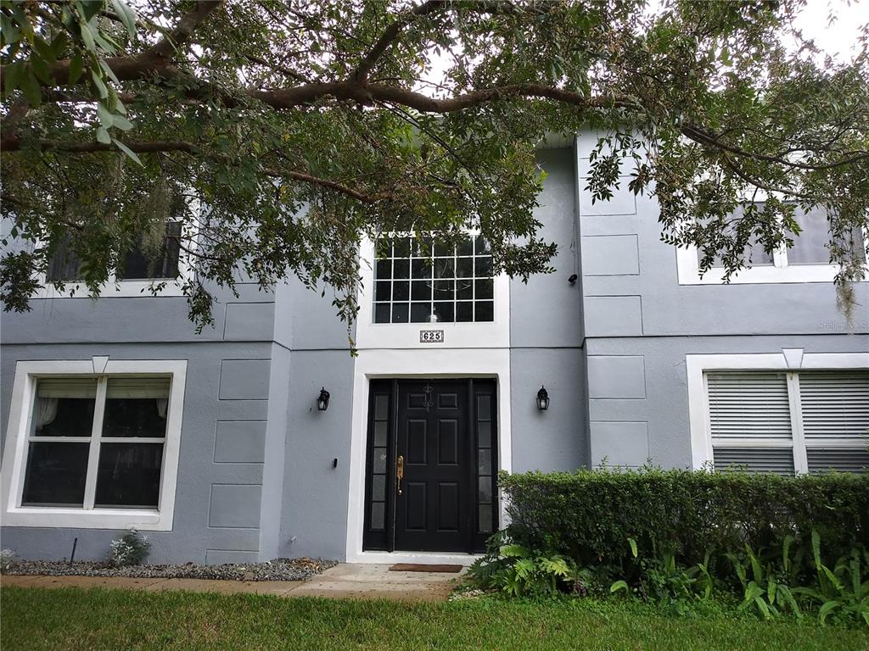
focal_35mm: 26
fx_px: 653
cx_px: 434
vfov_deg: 53.1
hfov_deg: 67.3
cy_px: 326
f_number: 2.2
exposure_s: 1/127
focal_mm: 3.52
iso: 50
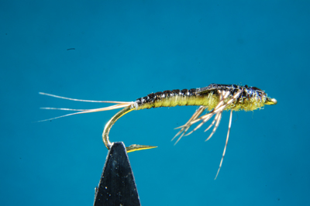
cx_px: 155
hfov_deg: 24.6
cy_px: 103
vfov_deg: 16.5
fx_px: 710
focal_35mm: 82
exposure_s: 2.2
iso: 200
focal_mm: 55
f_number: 29
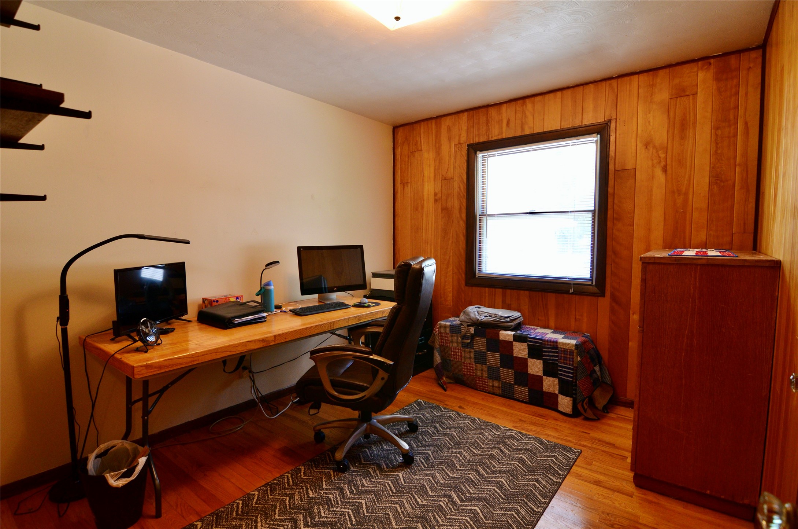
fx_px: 398
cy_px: 264
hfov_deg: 90.1
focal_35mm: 18
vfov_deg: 67.1
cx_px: 399
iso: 640
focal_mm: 12
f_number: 4
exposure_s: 1/60
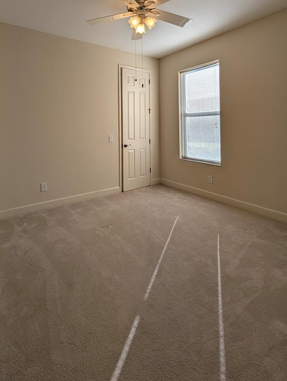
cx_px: 133
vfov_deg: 87.4
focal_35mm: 17
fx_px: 188
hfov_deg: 74.7
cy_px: 124
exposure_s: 1/976
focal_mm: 2.02
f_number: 1.7
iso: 49
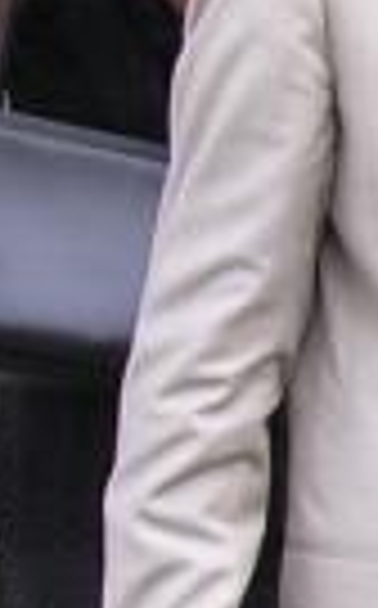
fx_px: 3952
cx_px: 1206
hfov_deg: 5.1
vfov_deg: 8.8
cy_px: 108
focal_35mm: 239
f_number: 2.8
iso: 100
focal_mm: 5.8
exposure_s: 1/135
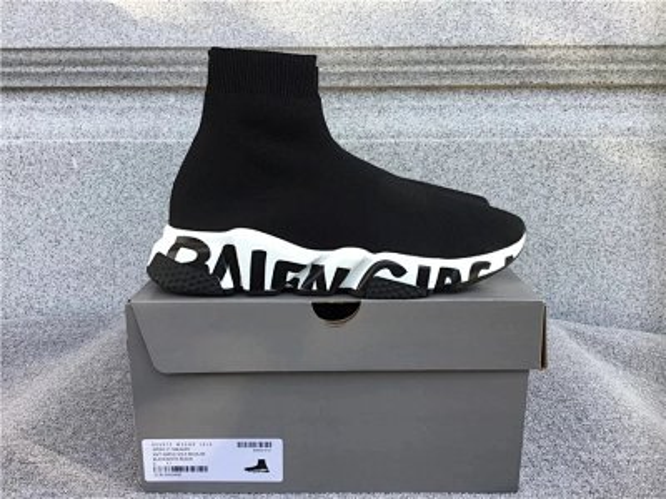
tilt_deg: -12.7
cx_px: 333
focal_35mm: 31
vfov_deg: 45.4
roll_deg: +0.6
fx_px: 596
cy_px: 250
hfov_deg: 58.4
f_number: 2.4
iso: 25
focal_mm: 3.3
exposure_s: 1/100
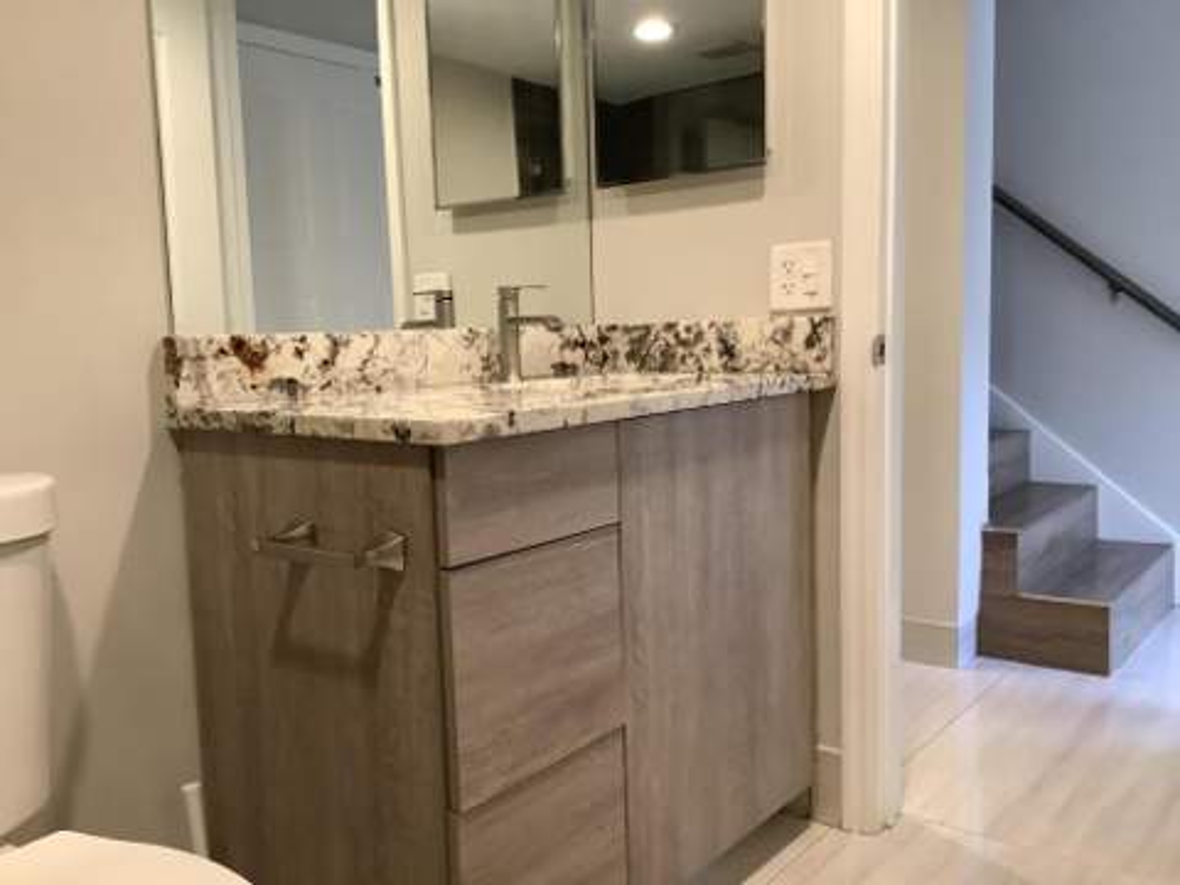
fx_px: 1057
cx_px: 590
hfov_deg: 58.4
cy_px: 442
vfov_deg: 45.4
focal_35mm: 31
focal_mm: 3.3
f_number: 2.4
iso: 160
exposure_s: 1/50
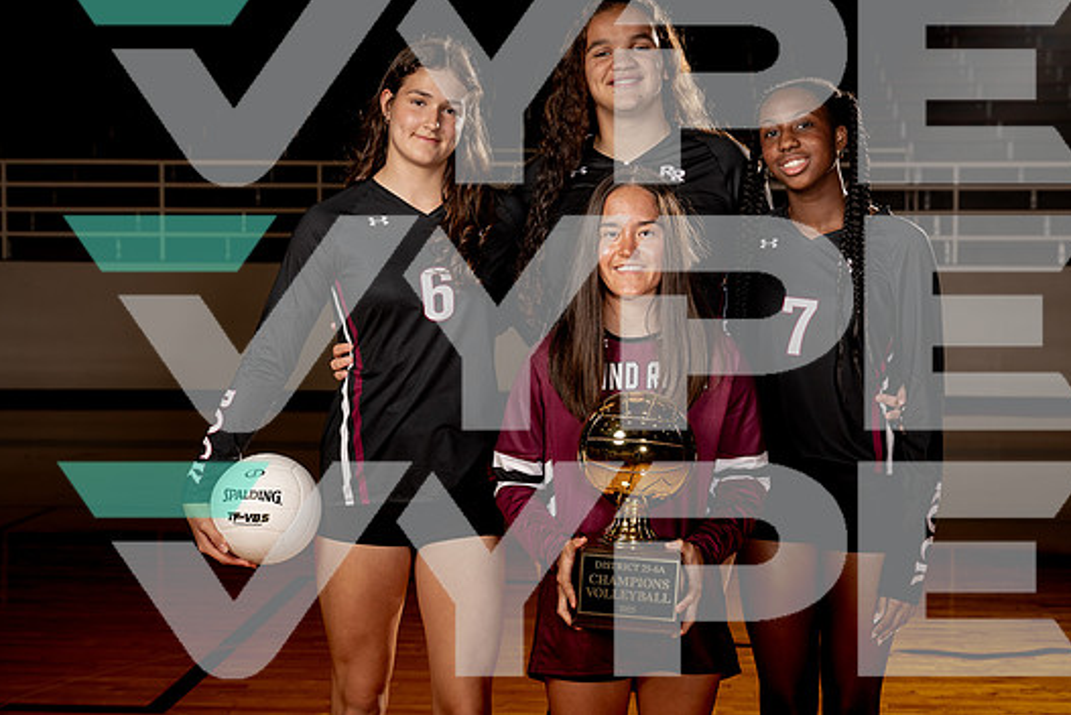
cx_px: 581
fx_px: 1637
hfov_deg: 36.2
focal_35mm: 55
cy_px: 324
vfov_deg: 24.6
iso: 100
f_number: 5.6
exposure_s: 1/250
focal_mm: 50
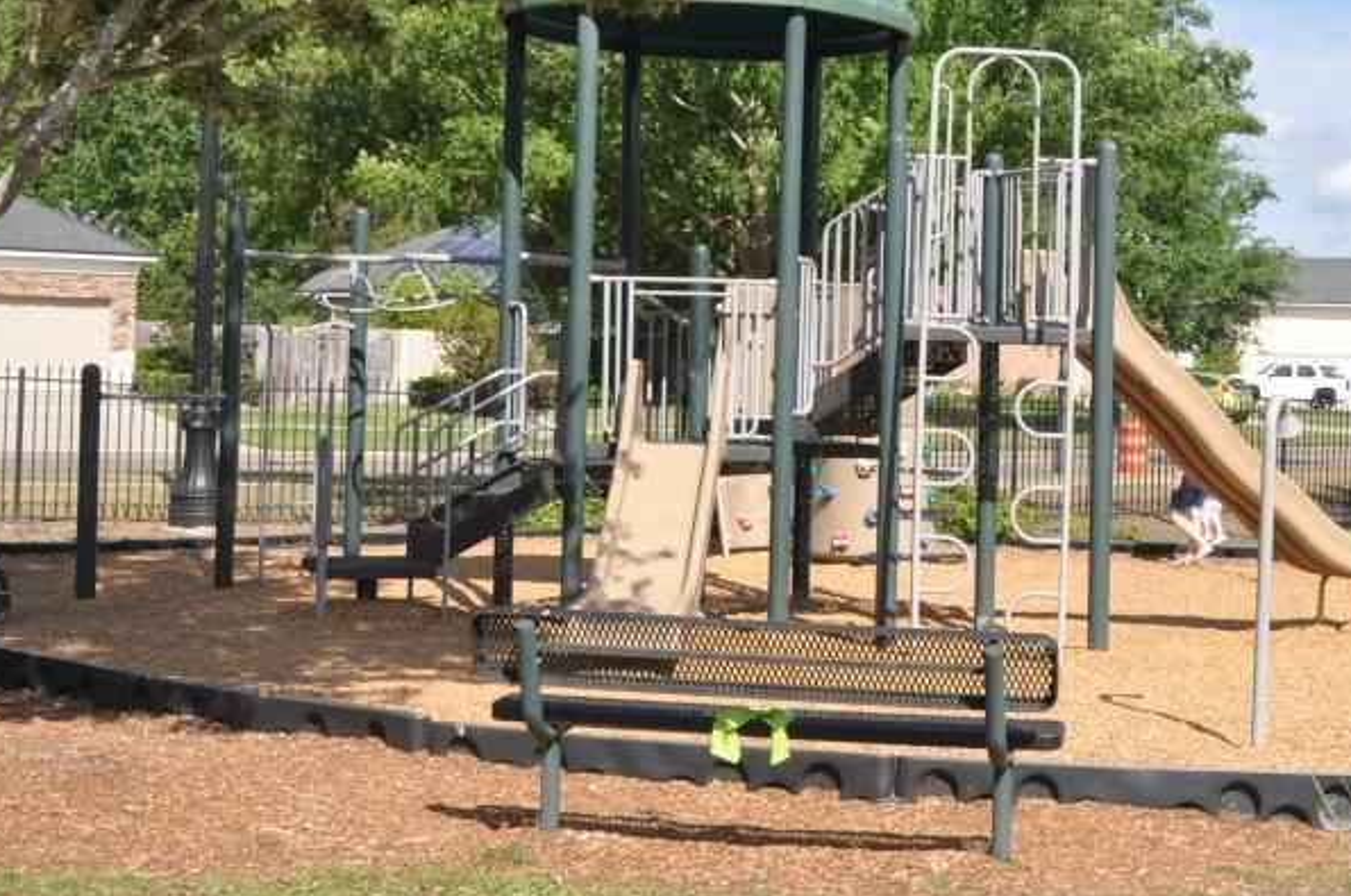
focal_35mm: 62
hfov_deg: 31.5
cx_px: 1094
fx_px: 2324
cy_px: 295
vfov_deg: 21.8
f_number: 8
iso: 250
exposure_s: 1/250
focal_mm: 24
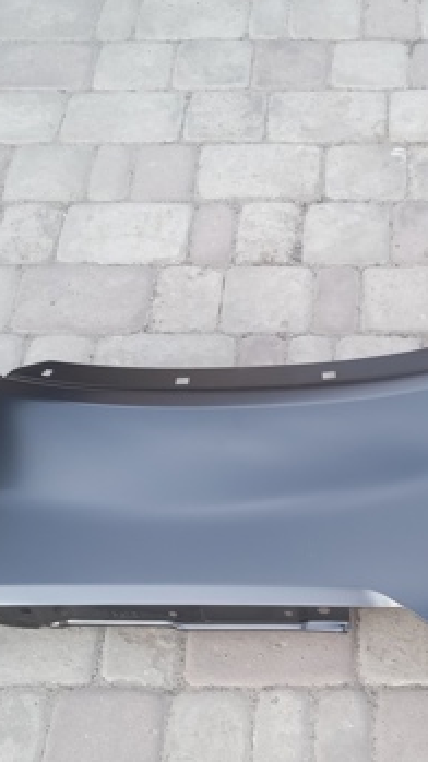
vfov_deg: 37.0
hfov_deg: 21.0
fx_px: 1131
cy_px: 469
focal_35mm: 56
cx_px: 389
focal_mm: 3.43
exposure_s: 1/100
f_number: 2.2
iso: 140
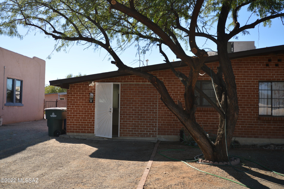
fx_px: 284
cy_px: 94
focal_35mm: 36
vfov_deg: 36.8
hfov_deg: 53.2
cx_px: 142
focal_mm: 24
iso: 100
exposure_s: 1/160
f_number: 6.3
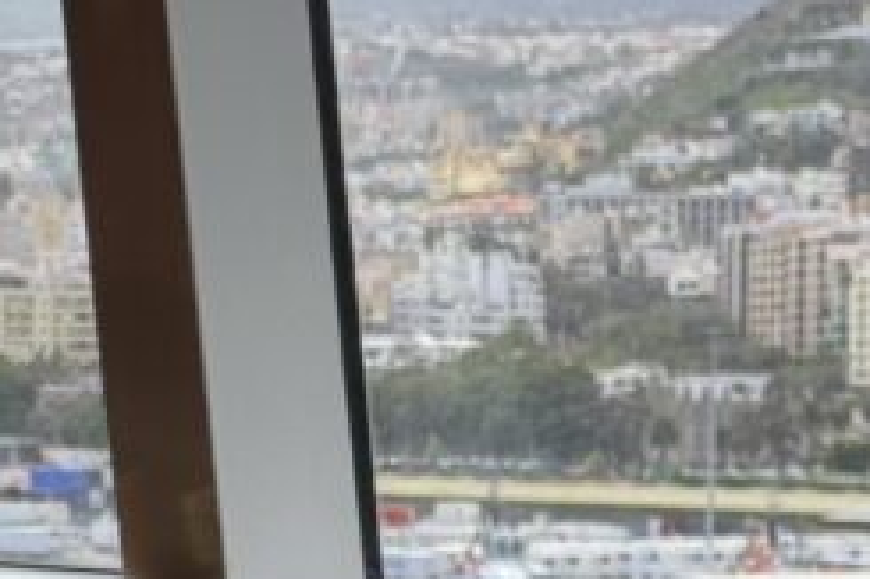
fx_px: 5047
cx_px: 277
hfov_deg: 9.8
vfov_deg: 6.5
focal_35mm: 209
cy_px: 849
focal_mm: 6.76
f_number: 1.78
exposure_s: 1/213
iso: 50
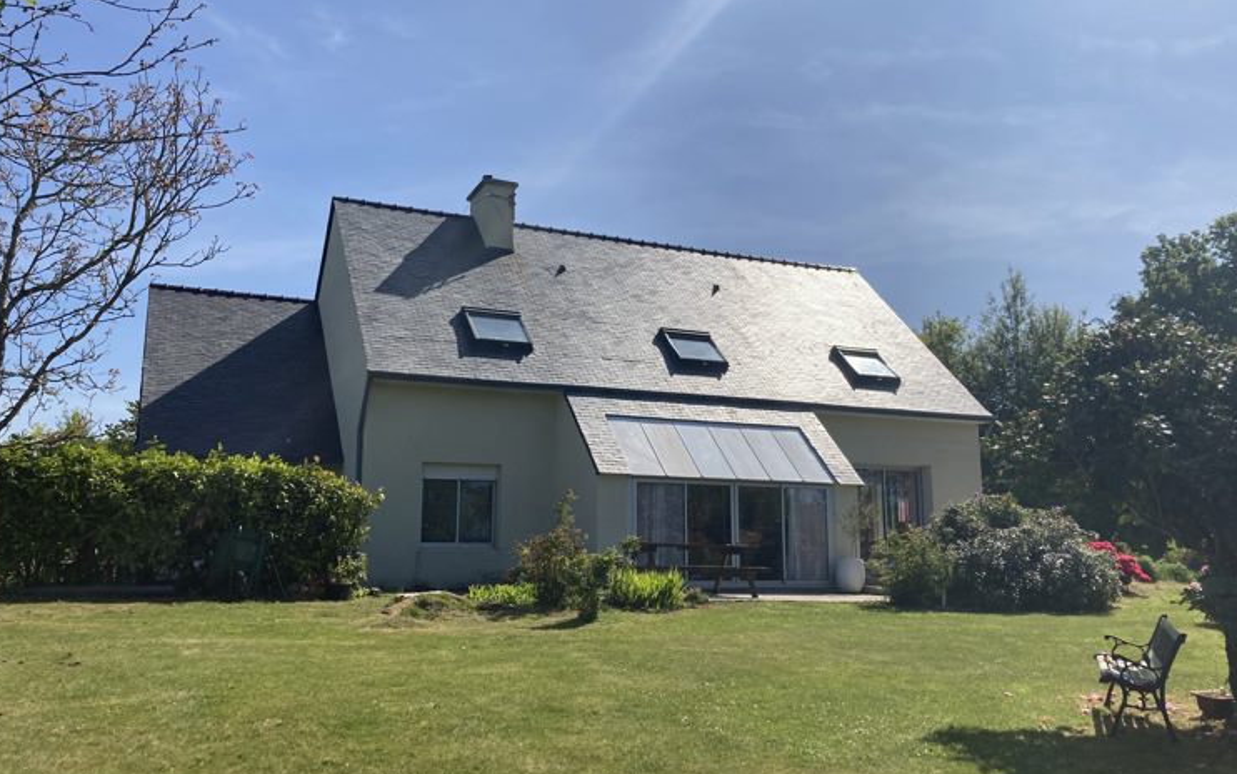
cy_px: 389
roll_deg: +0.5
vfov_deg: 39.4
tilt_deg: +11.4
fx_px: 1079
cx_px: 655
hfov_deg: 59.6
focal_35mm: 32
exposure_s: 1/4000
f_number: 1.8
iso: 20
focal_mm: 3.99
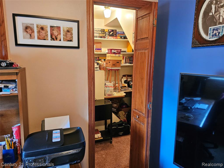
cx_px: 112
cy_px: 84
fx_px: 149
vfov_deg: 58.9
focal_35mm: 23
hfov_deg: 73.9
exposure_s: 1/30
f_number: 1.7
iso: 640
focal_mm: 6.3
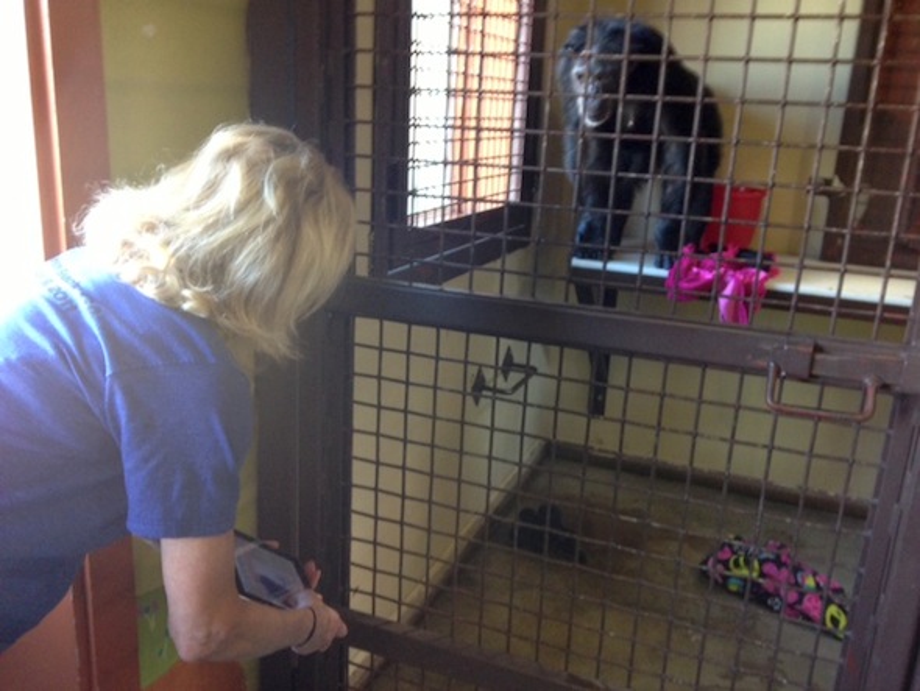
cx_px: 460
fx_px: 877
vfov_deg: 43.0
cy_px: 346
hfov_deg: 55.3
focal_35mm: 33
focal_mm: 4.13
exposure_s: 1/20
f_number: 2.4
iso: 160
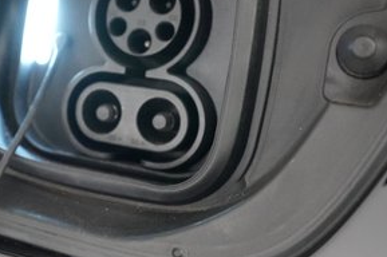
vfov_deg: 21.7
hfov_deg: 32.1
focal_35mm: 62
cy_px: 62
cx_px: 122
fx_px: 666
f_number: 4.5
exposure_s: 1/100
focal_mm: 28
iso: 12800
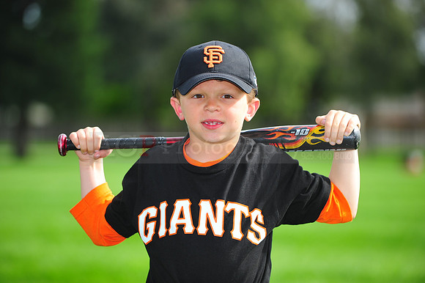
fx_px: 2065
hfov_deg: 11.8
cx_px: 212
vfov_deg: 7.8
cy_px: 142
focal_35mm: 175
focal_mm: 175
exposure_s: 1/800
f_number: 4
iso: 200
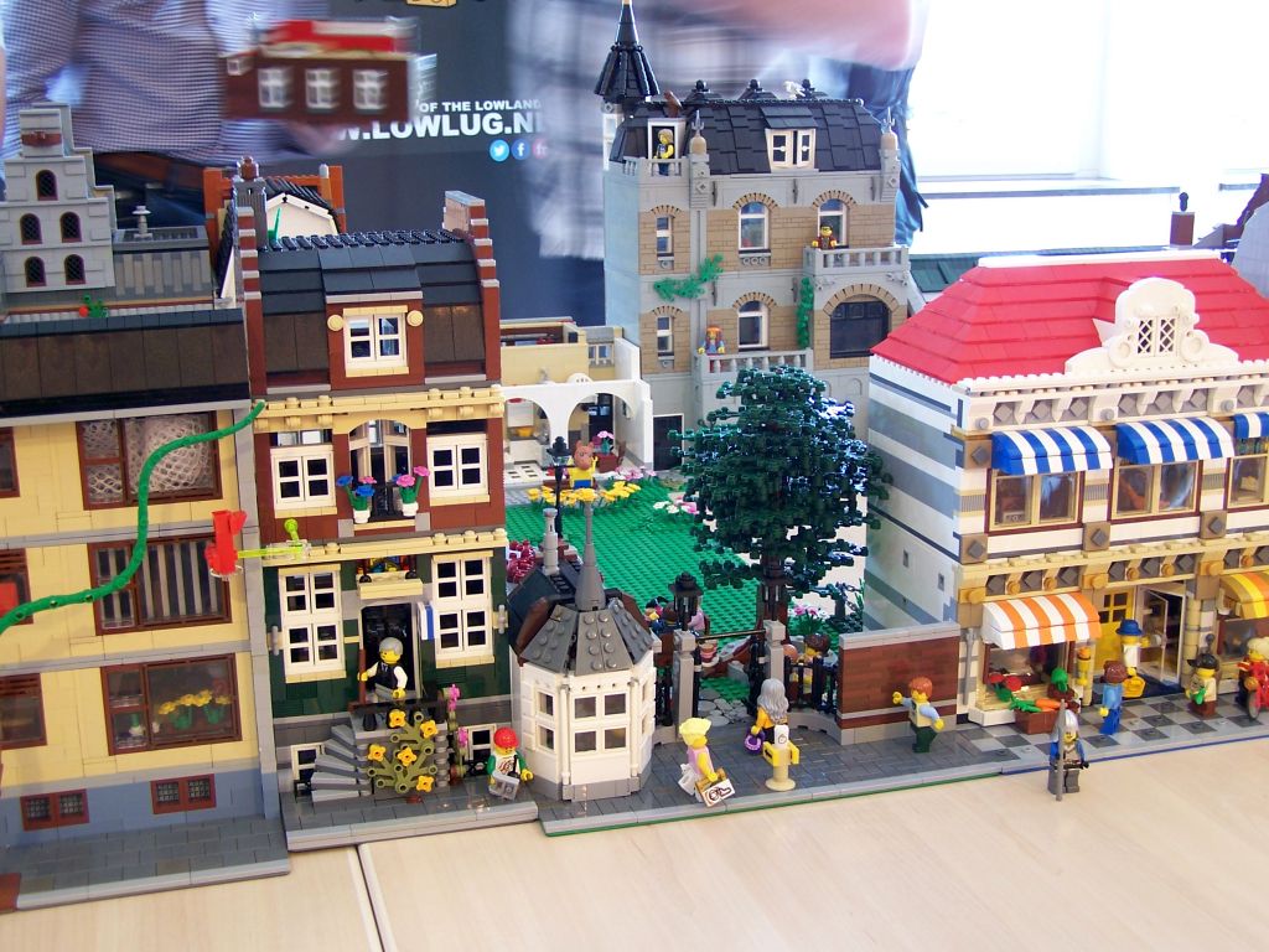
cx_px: 634
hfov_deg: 43.9
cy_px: 476
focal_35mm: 43
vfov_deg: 33.6
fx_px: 1576
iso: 80
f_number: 2.9
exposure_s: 1/3
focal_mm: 7.1
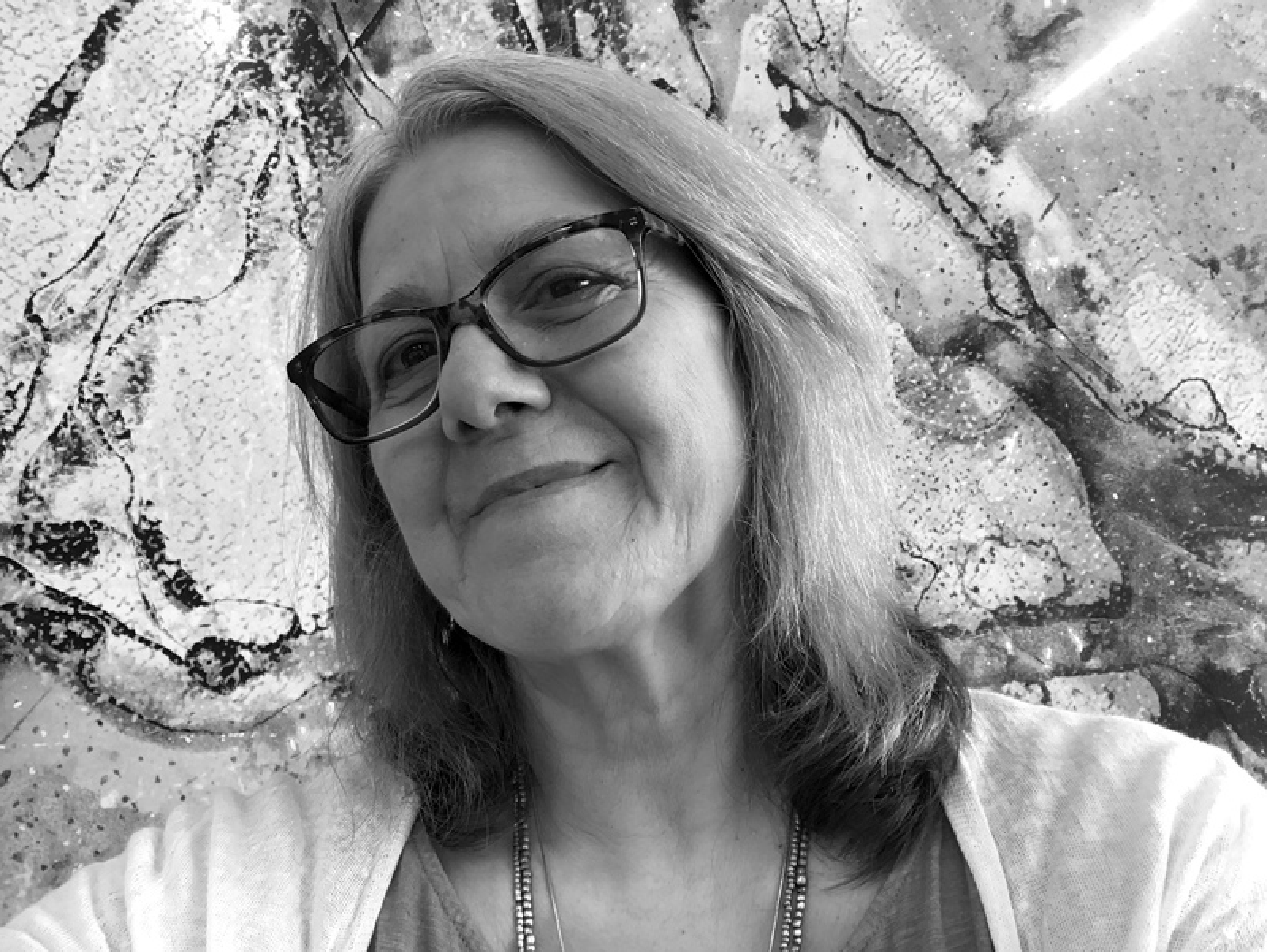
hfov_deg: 56.8
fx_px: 1172
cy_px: 476
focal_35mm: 32
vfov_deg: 44.2
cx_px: 634
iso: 64
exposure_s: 1/30
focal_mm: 2.87
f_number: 2.2
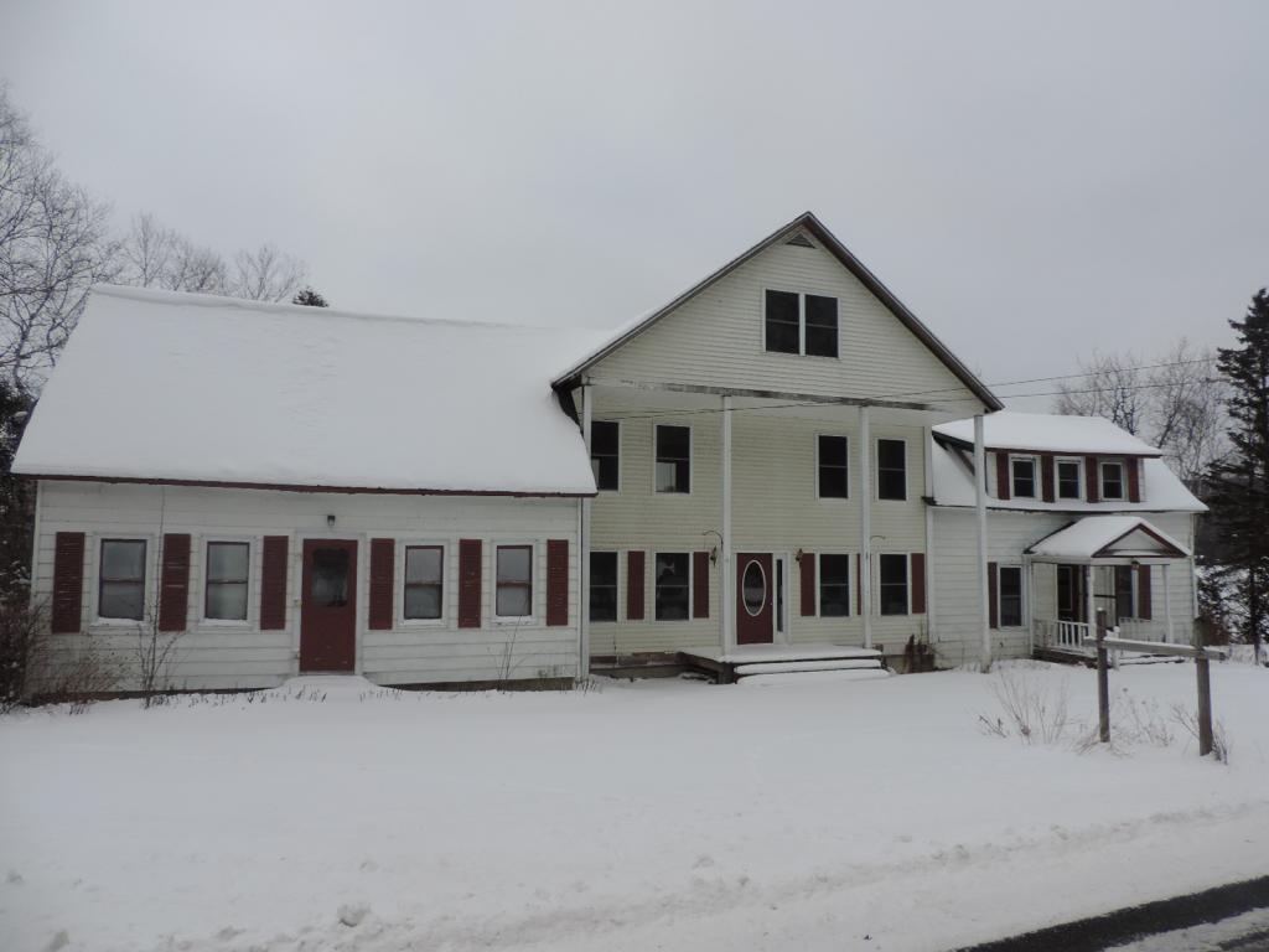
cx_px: 634
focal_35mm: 24
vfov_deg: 56.8
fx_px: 880
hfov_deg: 71.6
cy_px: 476
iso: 80
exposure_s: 1/1250
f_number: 3
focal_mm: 4.3
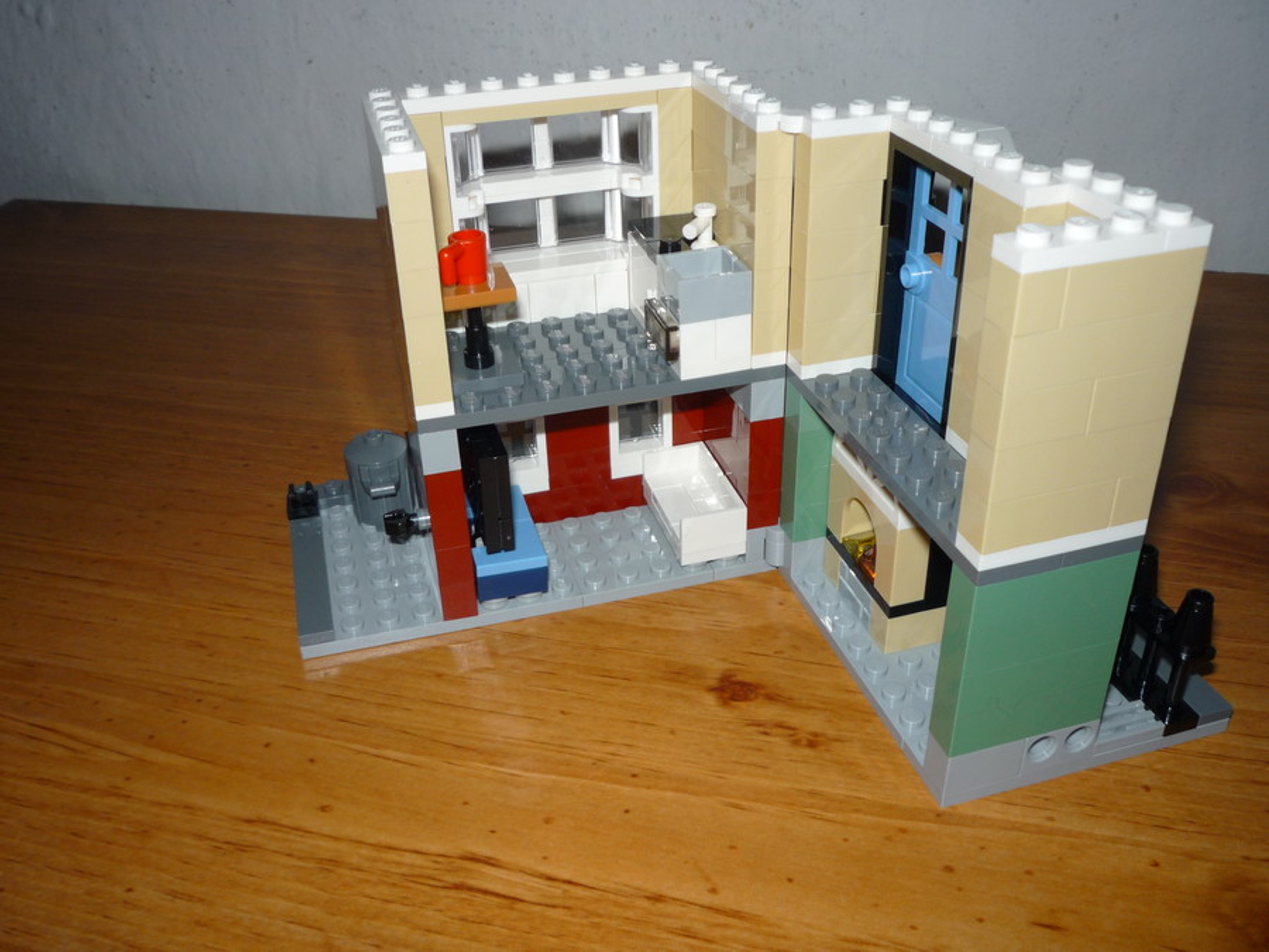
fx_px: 1173
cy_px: 476
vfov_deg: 44.2
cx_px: 634
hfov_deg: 56.8
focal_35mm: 32
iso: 100
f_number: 4
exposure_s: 1/30
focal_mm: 5.2
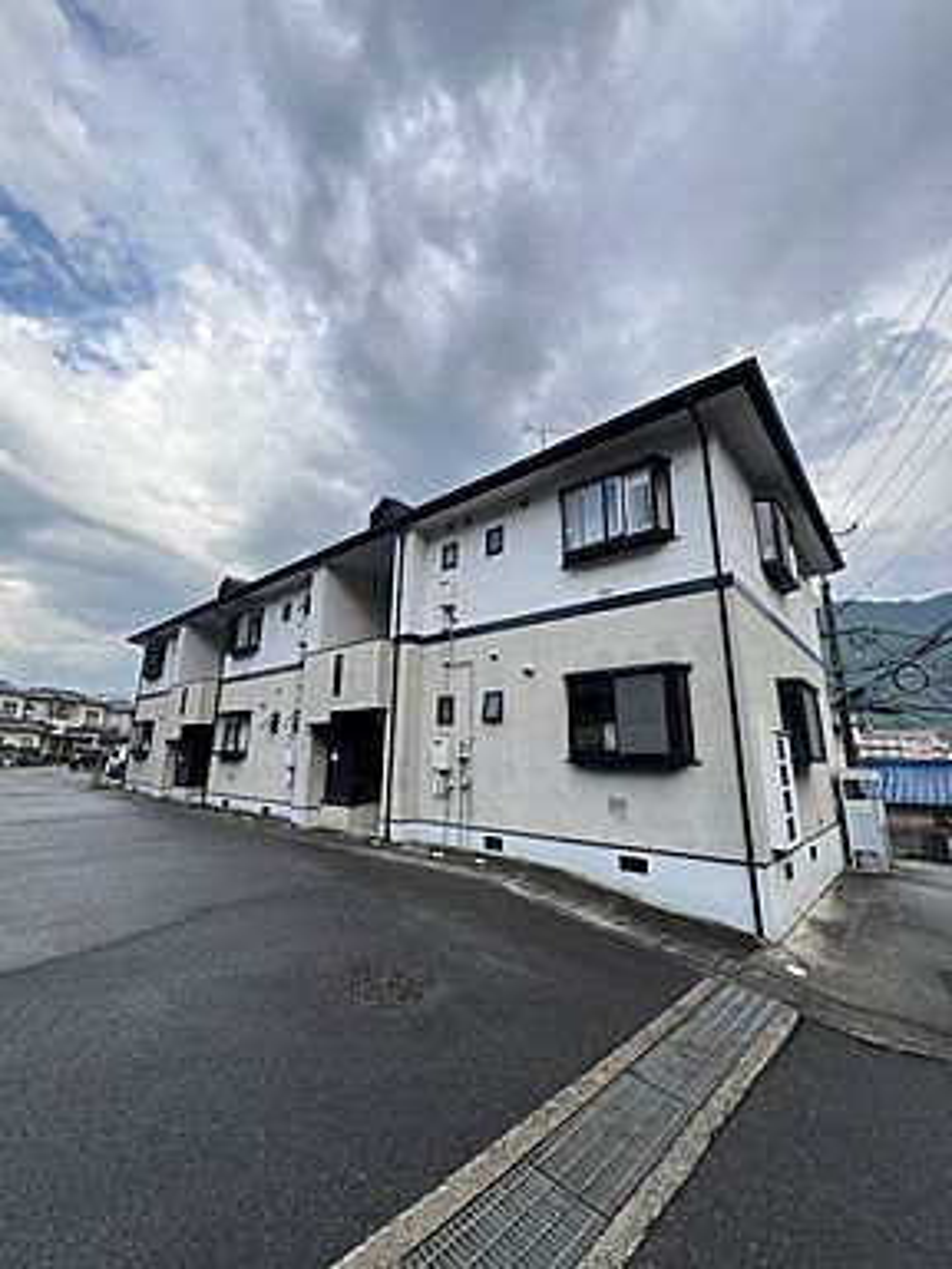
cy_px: 634
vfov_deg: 106.2
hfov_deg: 89.9
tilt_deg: +16.4
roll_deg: -0.4
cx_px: 476
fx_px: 477
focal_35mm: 13
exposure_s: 1/592
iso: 32
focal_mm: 1.57
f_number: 1.8
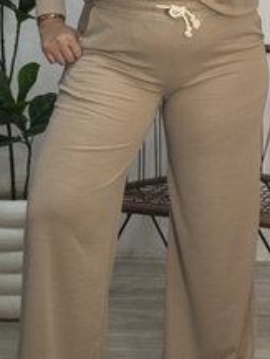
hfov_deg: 12.6
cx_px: 141
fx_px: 1226
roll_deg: +1.7
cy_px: 52
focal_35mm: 118
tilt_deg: -20.2
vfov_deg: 16.5
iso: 50
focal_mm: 6.76
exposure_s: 1/50
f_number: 1.78
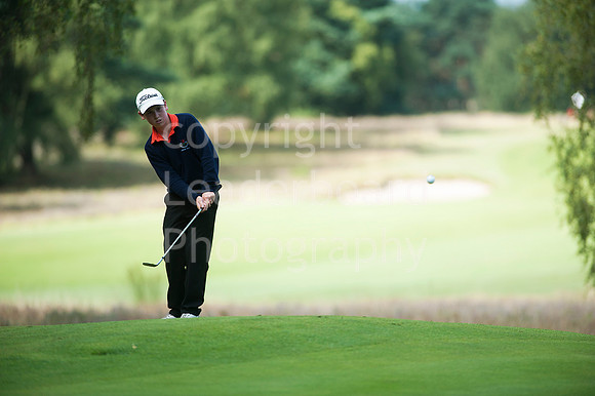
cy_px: 198
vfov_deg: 4.6
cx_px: 298
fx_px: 4955
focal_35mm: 300
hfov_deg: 6.9
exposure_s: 1/2000
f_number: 4
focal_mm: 300
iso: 400
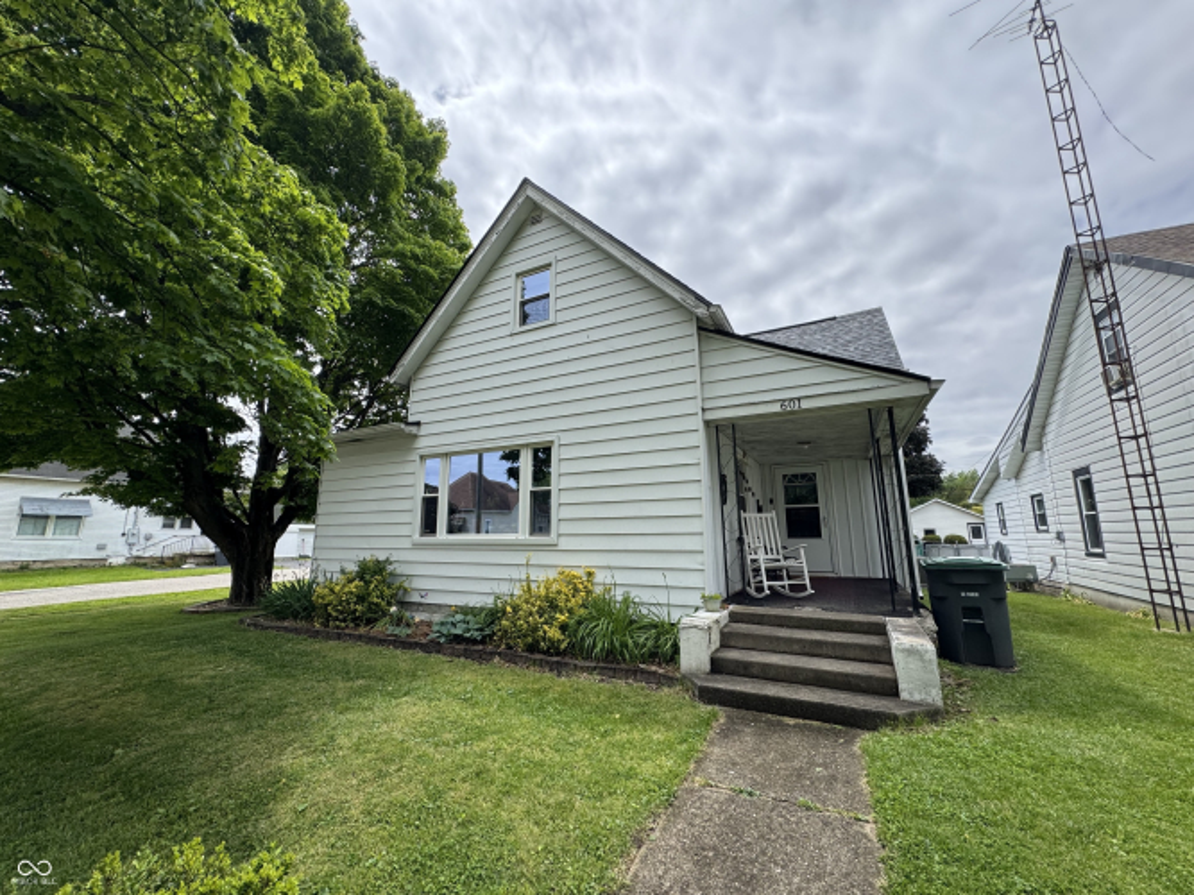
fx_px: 483
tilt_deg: +8.8
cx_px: 597
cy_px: 448
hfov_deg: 102.1
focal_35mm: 14
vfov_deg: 85.7
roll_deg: +0.6
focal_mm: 2.22
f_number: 2.2
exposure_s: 1/1110
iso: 50
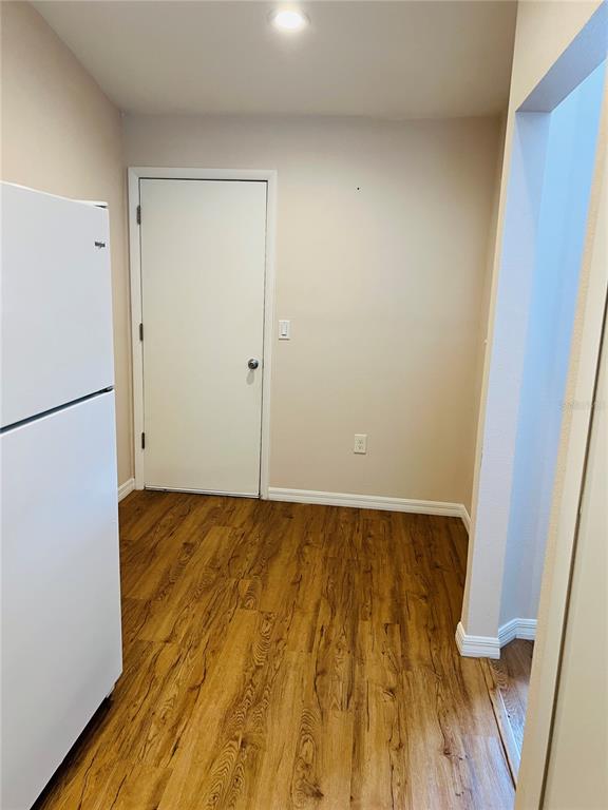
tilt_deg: -9.7
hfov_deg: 53.1
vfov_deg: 67.3
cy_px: 405
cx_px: 304
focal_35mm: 26
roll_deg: -1.3
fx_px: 609
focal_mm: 5.7
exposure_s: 1/60
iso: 100
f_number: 1.5
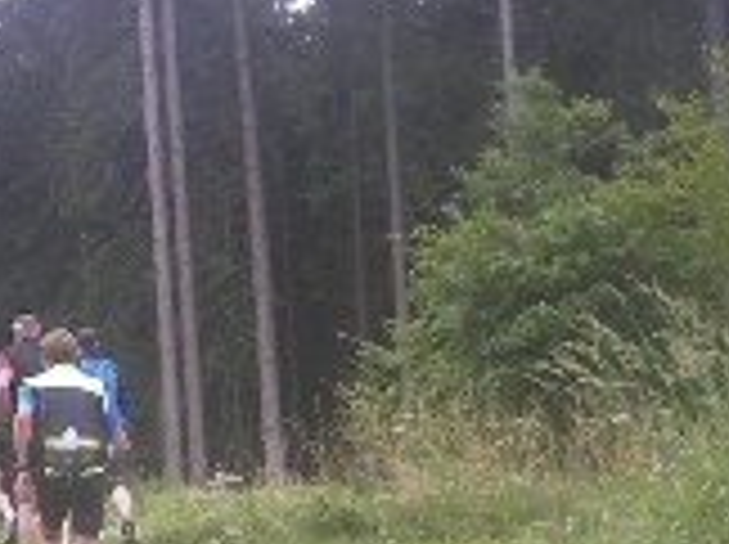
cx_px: 9
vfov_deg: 15.2
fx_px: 1977
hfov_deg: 20.3
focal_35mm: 94
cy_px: 620
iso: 50
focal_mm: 6.3
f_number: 3.3
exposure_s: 1/80
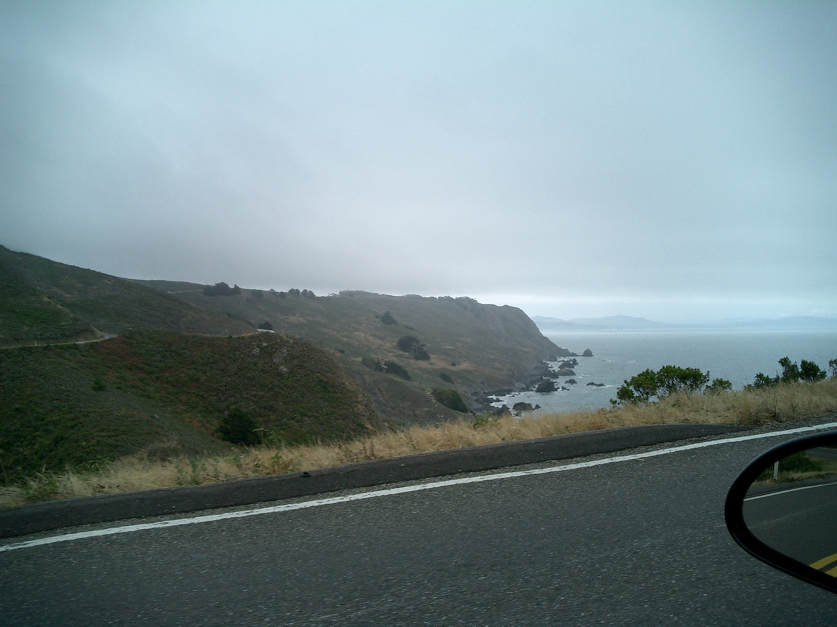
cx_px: 418
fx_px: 846
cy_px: 314
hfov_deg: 52.6
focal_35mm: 35
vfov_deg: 40.7
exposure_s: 1/800
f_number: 4.2
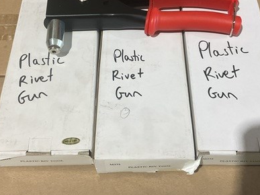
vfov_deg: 30.1
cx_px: 134
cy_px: 72
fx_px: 360
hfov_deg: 39.7
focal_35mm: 48
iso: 64
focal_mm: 3
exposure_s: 1/50
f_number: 1.8
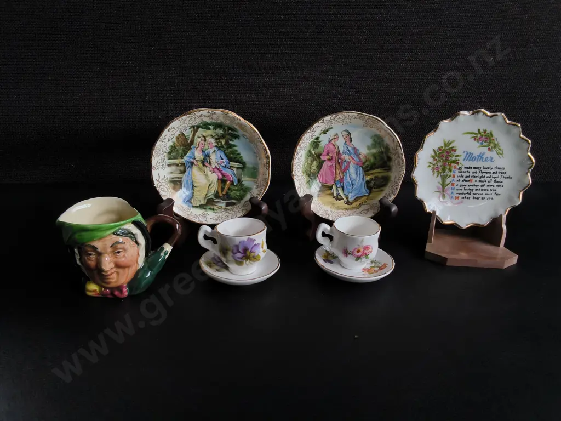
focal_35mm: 27
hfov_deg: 65.3
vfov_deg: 51.4
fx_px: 438
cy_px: 210
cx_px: 280
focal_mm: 2.87
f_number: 2
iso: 32
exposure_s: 1/157
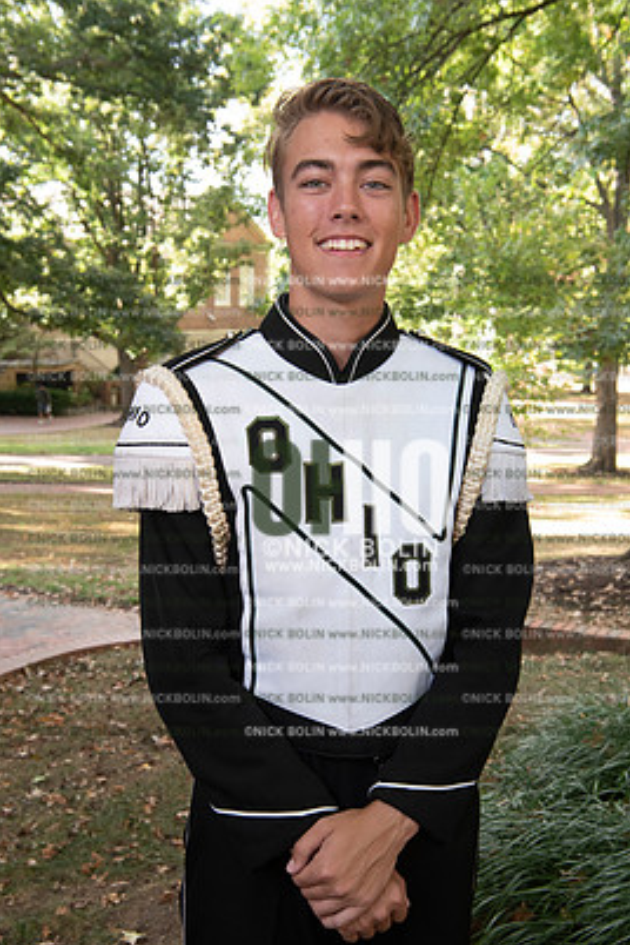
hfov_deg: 28.6
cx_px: 350
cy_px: 505
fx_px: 1234
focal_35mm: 47
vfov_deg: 41.9
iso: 800
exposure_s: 1/100
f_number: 8
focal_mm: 42
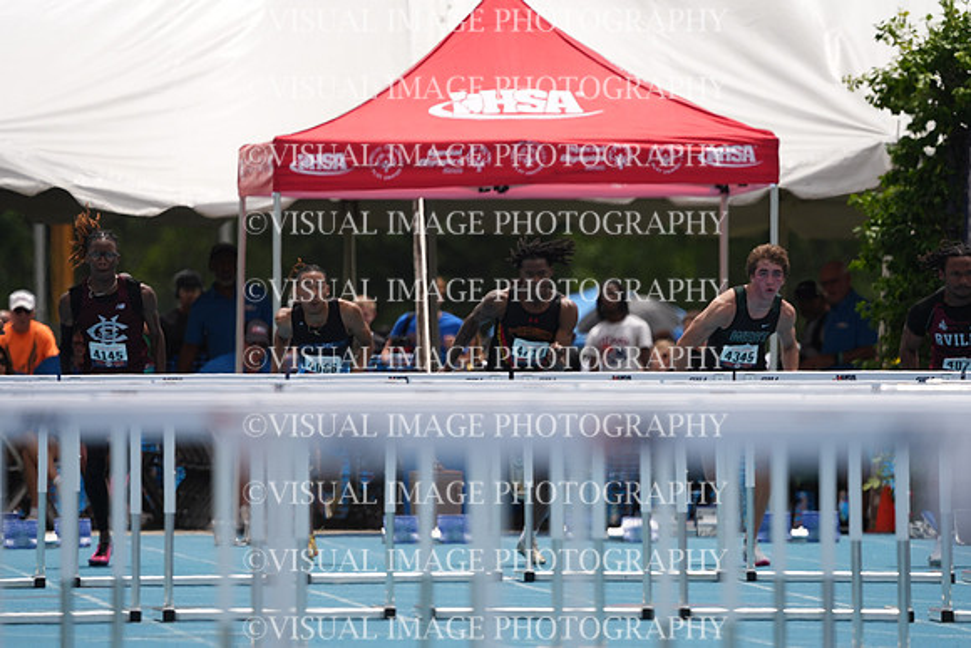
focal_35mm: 600
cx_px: 486
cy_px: 324
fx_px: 16186
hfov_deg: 3.4
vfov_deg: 2.3
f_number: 6.3
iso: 500
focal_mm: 600
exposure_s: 1/4000
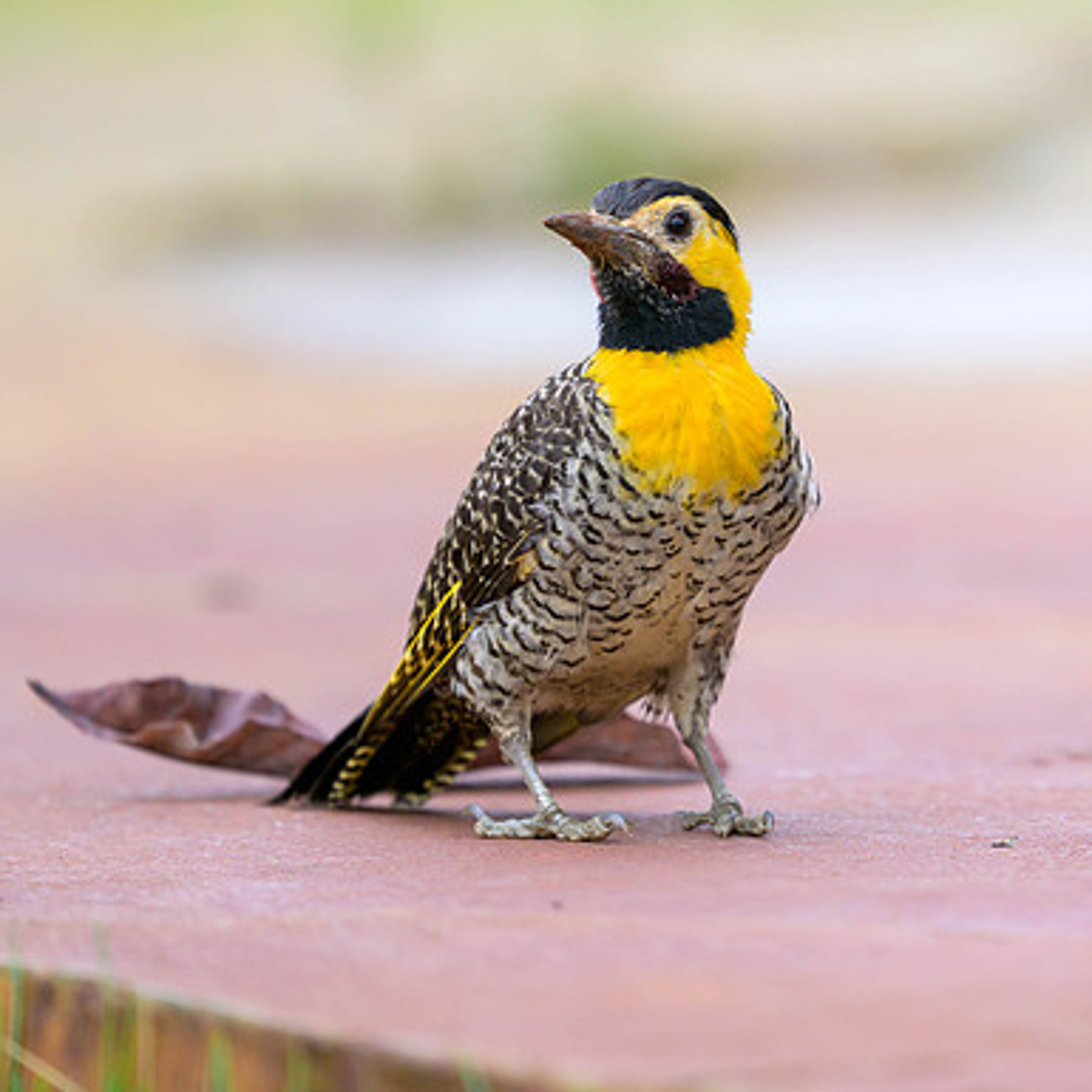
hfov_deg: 1.5
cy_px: 375
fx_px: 42222
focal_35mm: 1183
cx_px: 1033
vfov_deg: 1.5
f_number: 4
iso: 360
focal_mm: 560
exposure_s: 1/1000
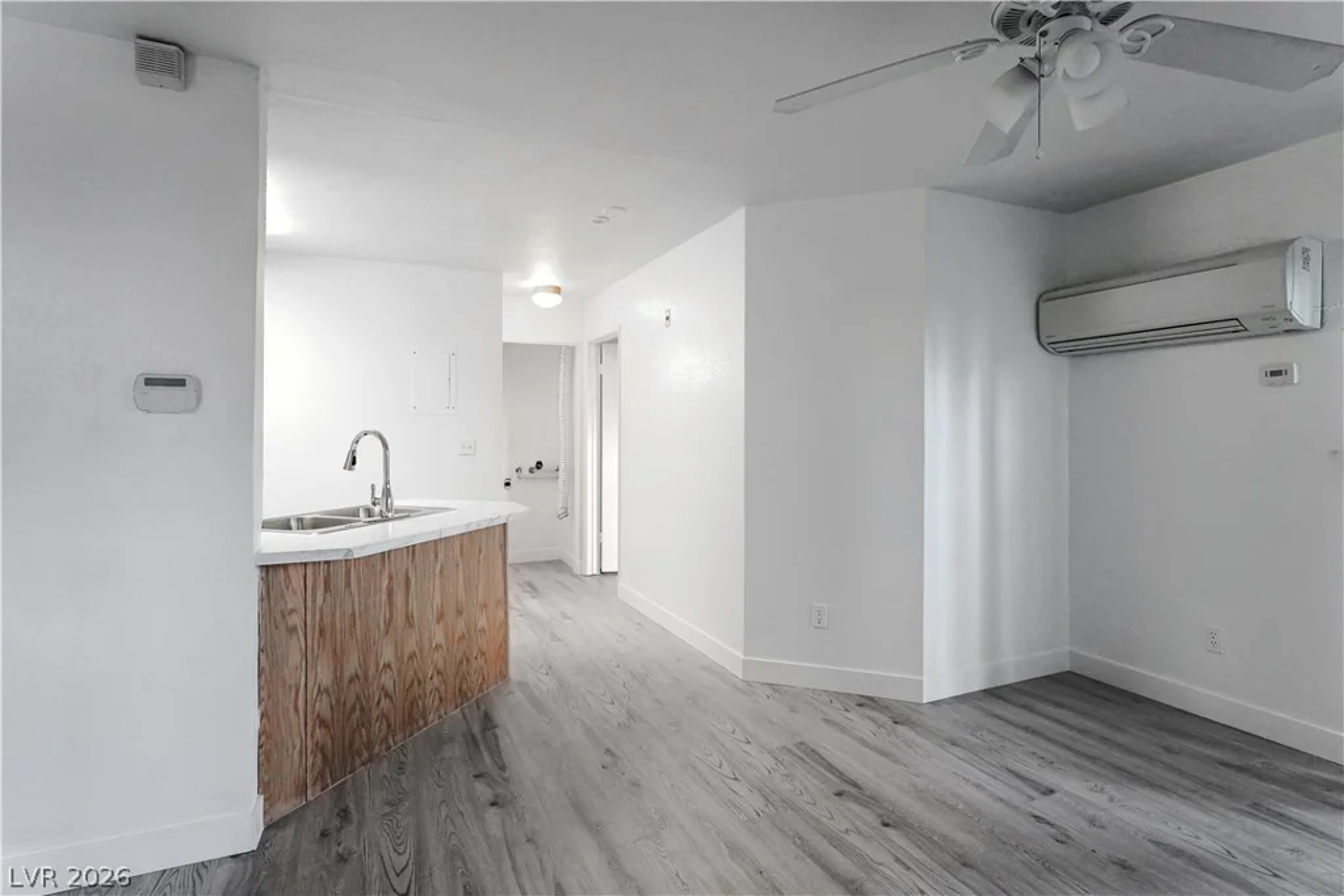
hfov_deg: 90.0
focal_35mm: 18
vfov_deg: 67.4
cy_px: 448
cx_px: 672
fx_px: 672
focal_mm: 12
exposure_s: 1/160
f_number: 3.2
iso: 1600
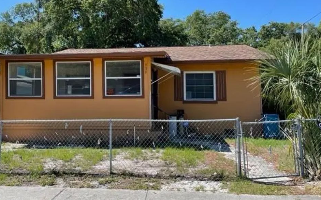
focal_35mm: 30
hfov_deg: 62.8
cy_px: 79
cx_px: 149
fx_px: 262
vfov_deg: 41.6
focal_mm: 4.2
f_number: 1.6
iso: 32
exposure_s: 1/1984
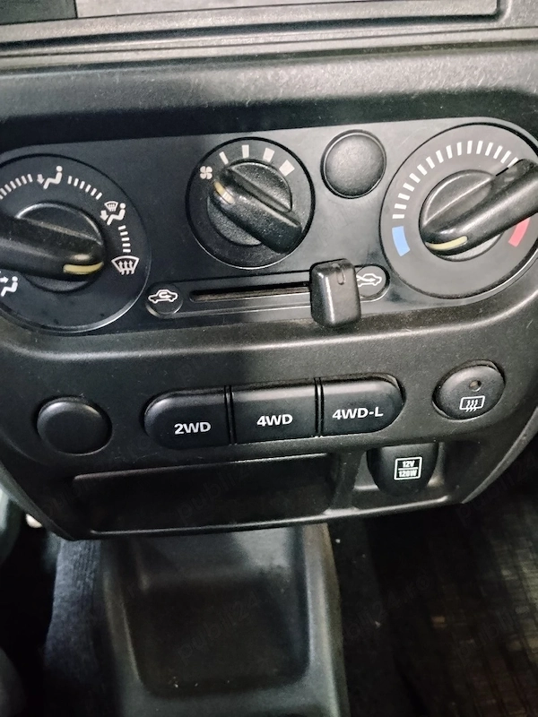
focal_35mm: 29
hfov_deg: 48.2
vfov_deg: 61.7
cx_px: 269
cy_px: 358
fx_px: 601
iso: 2500
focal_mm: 4.22
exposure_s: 1/17
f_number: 1.8
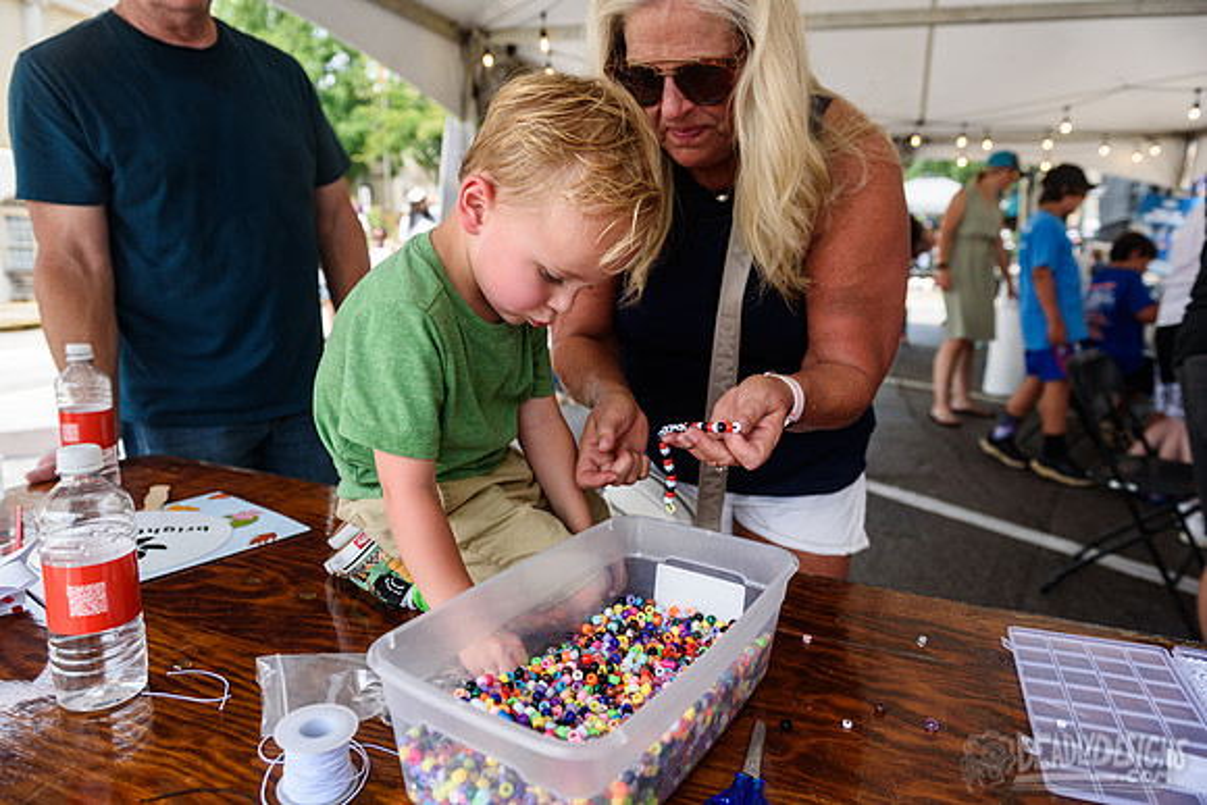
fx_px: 805
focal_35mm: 24
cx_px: 604
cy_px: 402
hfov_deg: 73.7
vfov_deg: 53.2
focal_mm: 24
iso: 200
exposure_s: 1/400
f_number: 5
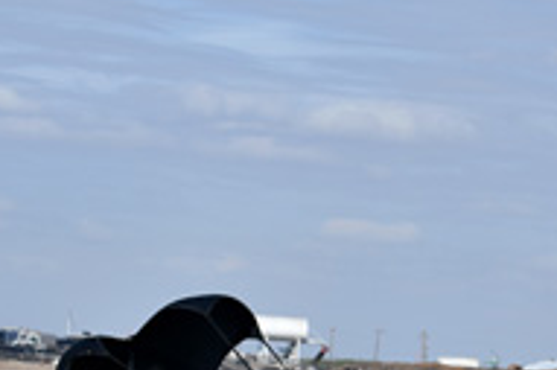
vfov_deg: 5.0
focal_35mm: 275
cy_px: 462
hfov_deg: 7.5
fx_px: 4251
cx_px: 513
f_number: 6.3
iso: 160
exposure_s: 1/1600
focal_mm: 70
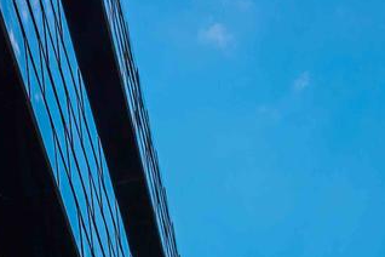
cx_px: 119
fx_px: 1732
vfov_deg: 7.9
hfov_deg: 12.7
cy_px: 587
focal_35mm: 162
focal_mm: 35
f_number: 8
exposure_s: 1/100
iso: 125
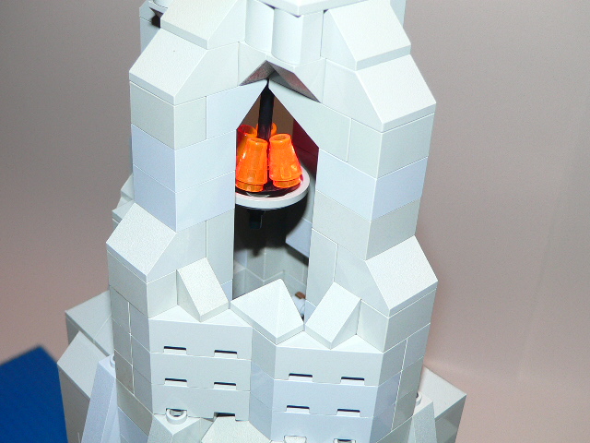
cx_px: 295
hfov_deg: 40.4
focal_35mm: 47
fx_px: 801
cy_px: 222
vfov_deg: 30.9
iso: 100
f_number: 2.8
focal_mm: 6.2
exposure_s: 1/125
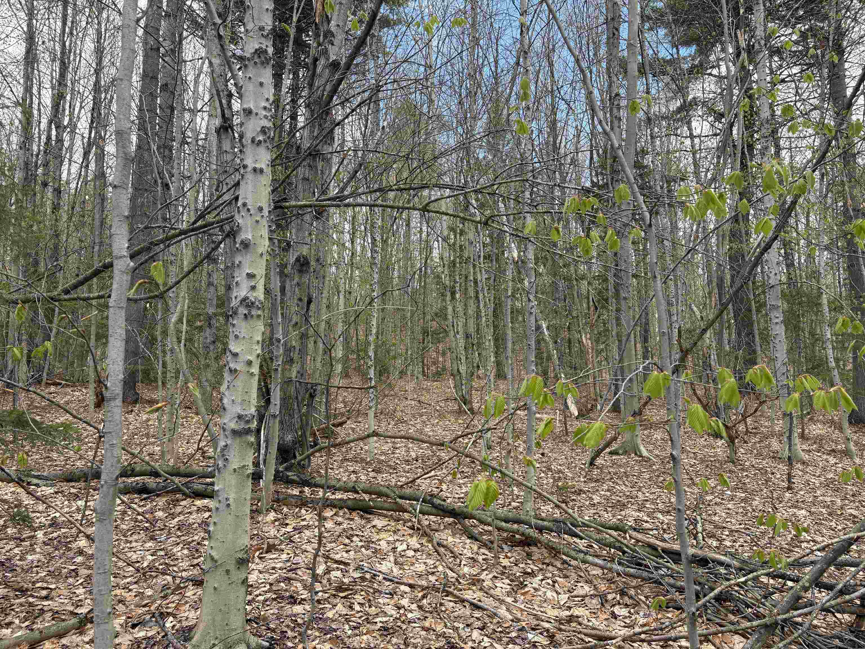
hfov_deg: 67.3
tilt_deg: +9.8
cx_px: 432
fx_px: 650
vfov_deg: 53.1
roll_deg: +0.7
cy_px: 324
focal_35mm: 26
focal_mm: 5.96
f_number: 1.6
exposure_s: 1/489
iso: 50
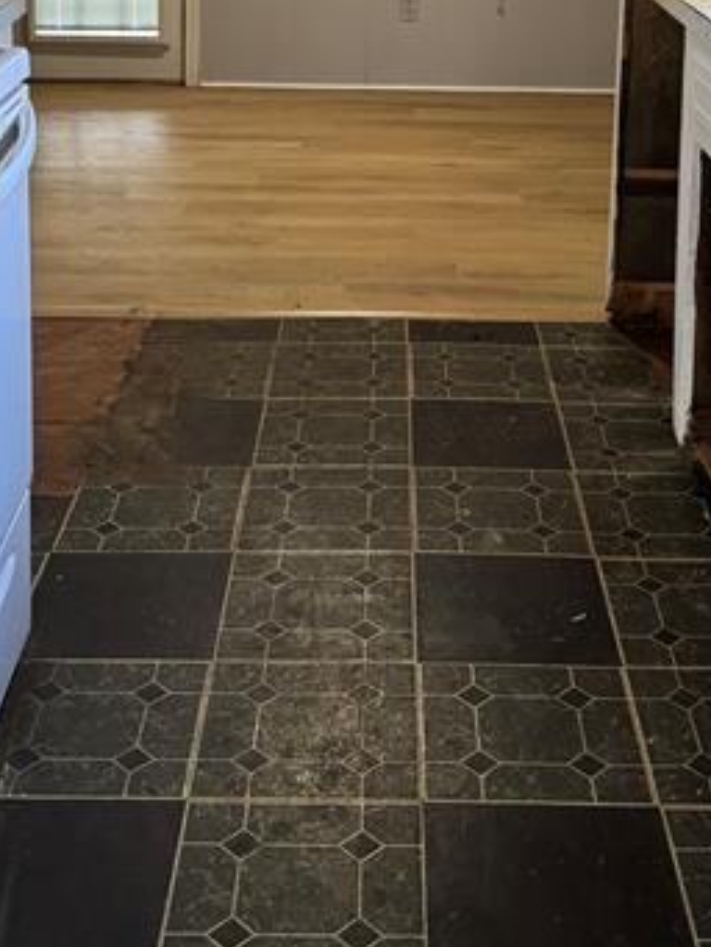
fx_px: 1478
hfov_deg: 27.0
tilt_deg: -10.0
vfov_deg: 32.9
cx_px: 430
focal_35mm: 54
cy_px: 19
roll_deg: -1.9
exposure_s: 1/60
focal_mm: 6.76
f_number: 1.78
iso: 500
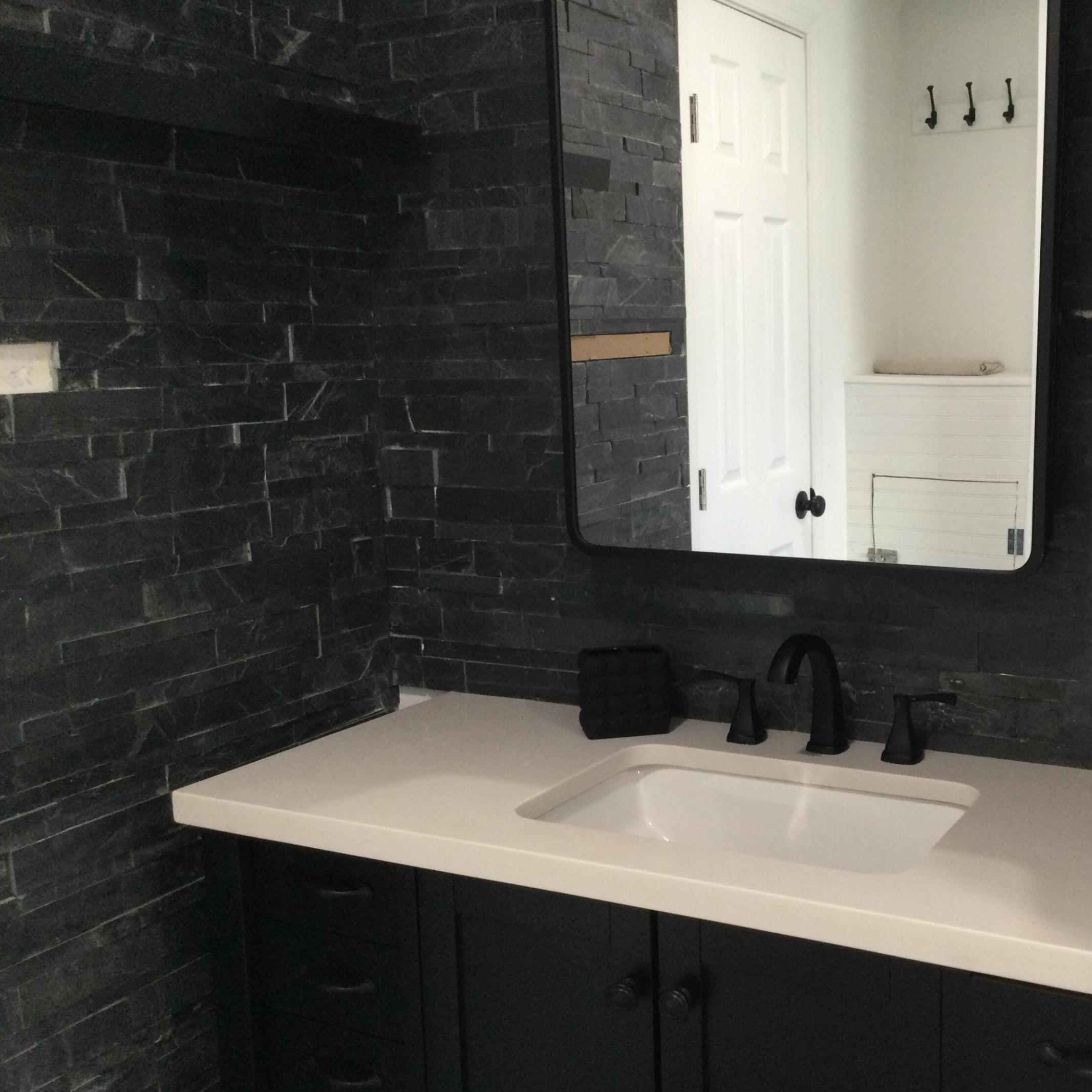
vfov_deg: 44.9
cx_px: 733
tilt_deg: -10.5
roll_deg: -1.9
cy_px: 552
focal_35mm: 37
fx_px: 1321
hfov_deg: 44.2
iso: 80
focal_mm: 3.3
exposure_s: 1/30
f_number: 2.4
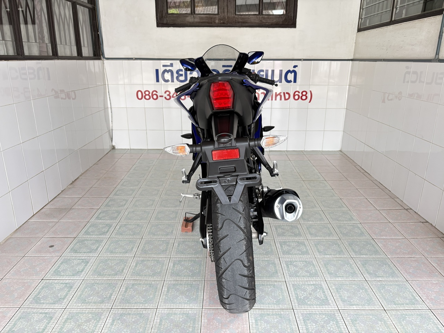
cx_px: 222
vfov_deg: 53.1
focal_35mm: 26
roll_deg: +0.6
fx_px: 333
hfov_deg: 67.3
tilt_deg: -17.9
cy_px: 166
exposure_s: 1/102
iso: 125
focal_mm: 5.96
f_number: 1.6
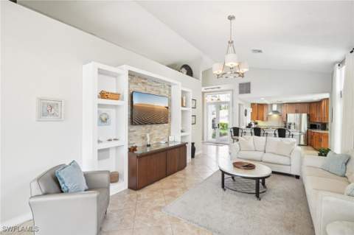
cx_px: 177
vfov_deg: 70.3
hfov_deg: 93.3
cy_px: 118
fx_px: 167
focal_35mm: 17
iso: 400
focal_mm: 17
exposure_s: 1/15
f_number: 8
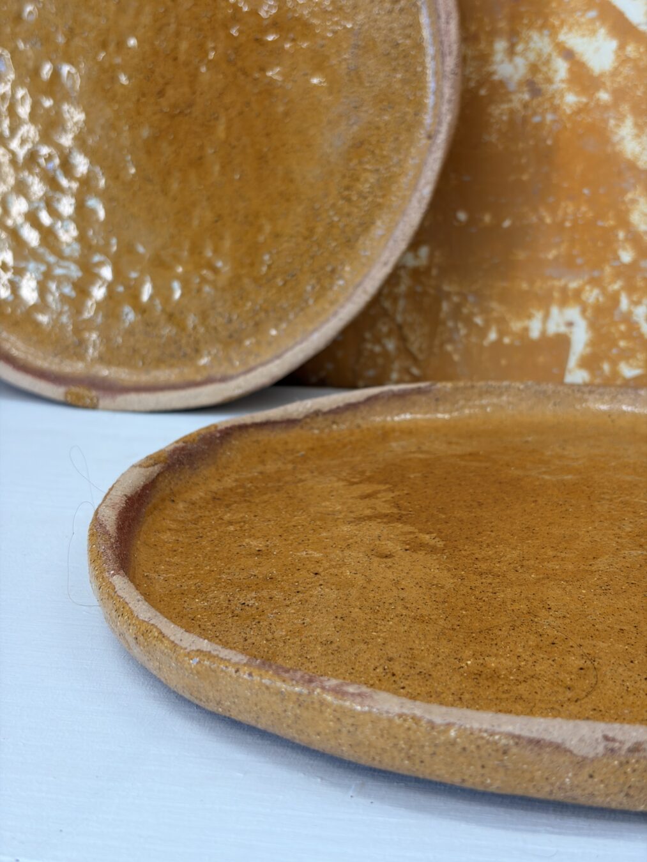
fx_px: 1295
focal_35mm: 52
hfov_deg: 28.0
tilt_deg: -15.2
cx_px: 324
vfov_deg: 36.8
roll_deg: +0.3
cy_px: 431
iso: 32
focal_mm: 5.96
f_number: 1.6
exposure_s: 1/100
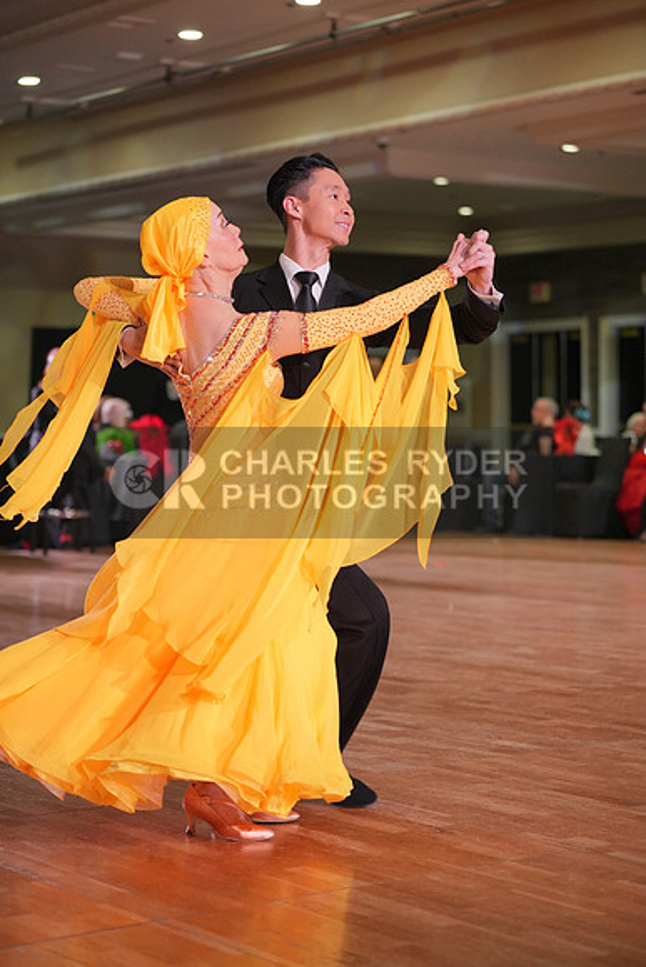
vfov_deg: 27.0
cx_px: 323
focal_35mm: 75
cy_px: 484
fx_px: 2017
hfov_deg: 18.2
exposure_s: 1/500
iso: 1600
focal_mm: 75
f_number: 2.8
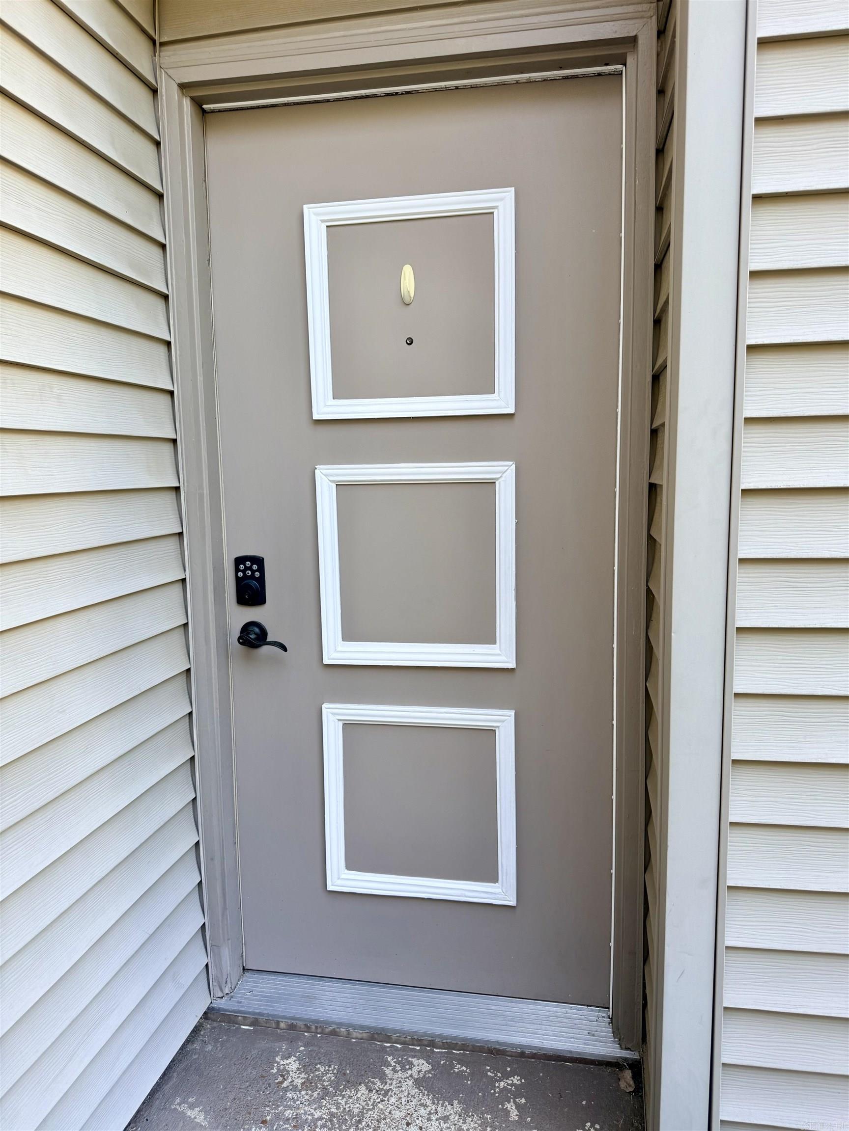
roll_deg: +0.7
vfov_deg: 71.6
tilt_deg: -6.3
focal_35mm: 24
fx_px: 785
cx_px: 424
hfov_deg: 56.8
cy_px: 566
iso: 64
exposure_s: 1/121
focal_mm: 6.76
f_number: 1.78
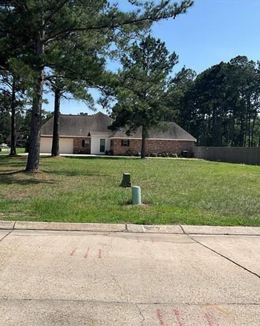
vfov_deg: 48.0
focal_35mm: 38
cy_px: 163
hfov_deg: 38.4
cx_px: 76
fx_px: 366
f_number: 1.8
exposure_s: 1/1984
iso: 25
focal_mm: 3
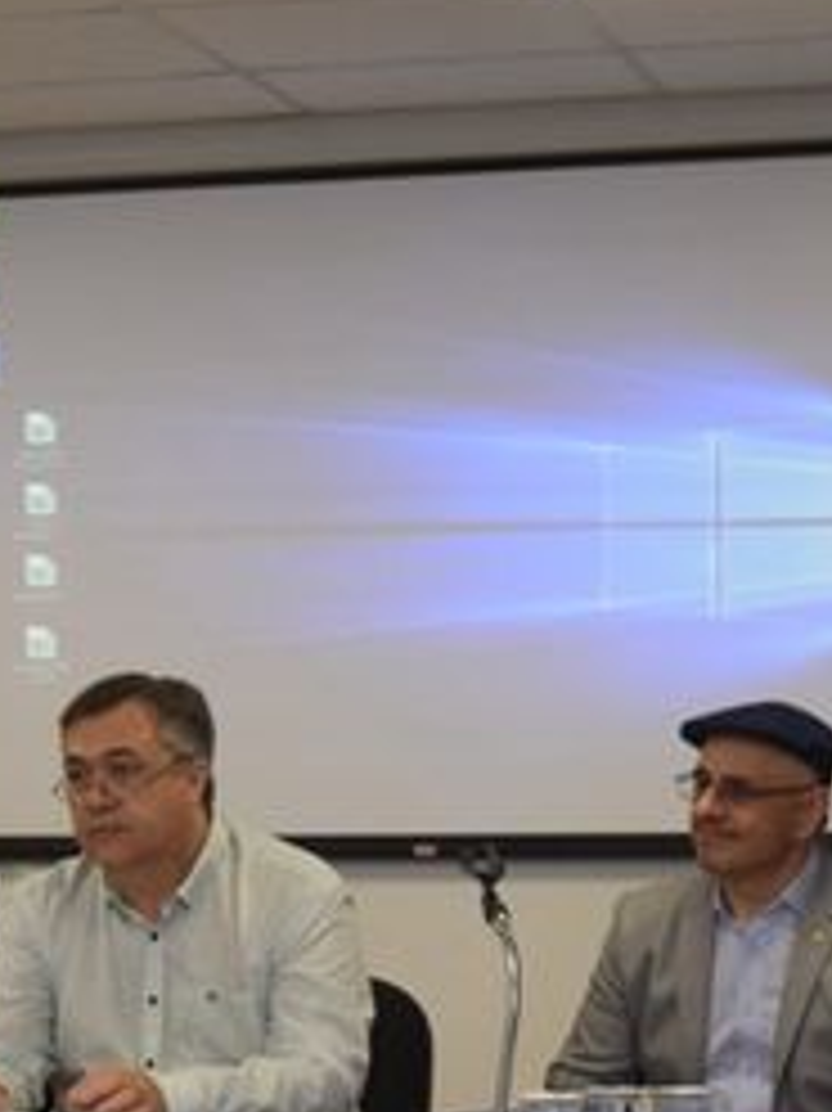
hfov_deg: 12.8
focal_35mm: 115
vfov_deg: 17.1
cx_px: 128
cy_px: 518
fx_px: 3689
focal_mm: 24
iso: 800
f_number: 5.6
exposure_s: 1/125
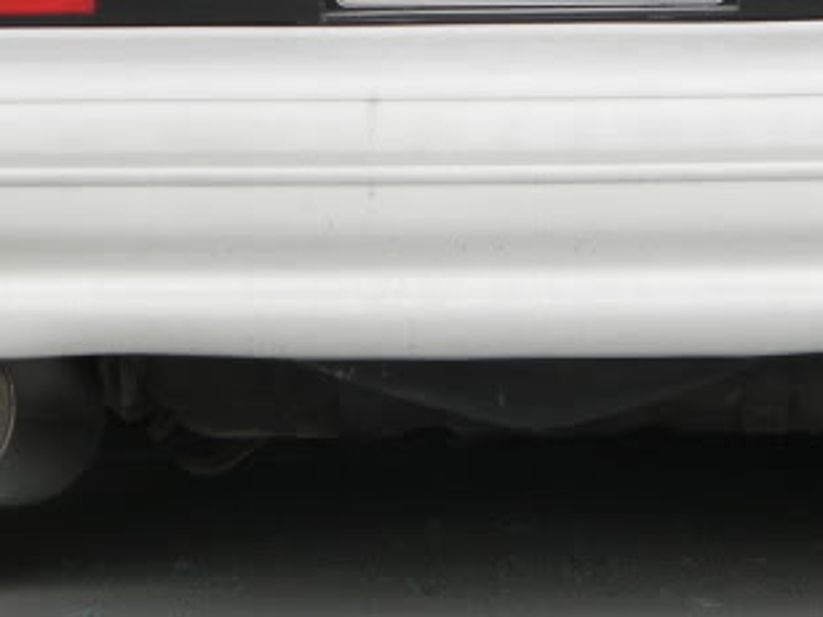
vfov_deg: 5.4
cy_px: 75
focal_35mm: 273
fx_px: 6491
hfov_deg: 7.3
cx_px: 553
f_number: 4.7
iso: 80
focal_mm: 19
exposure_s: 1/78
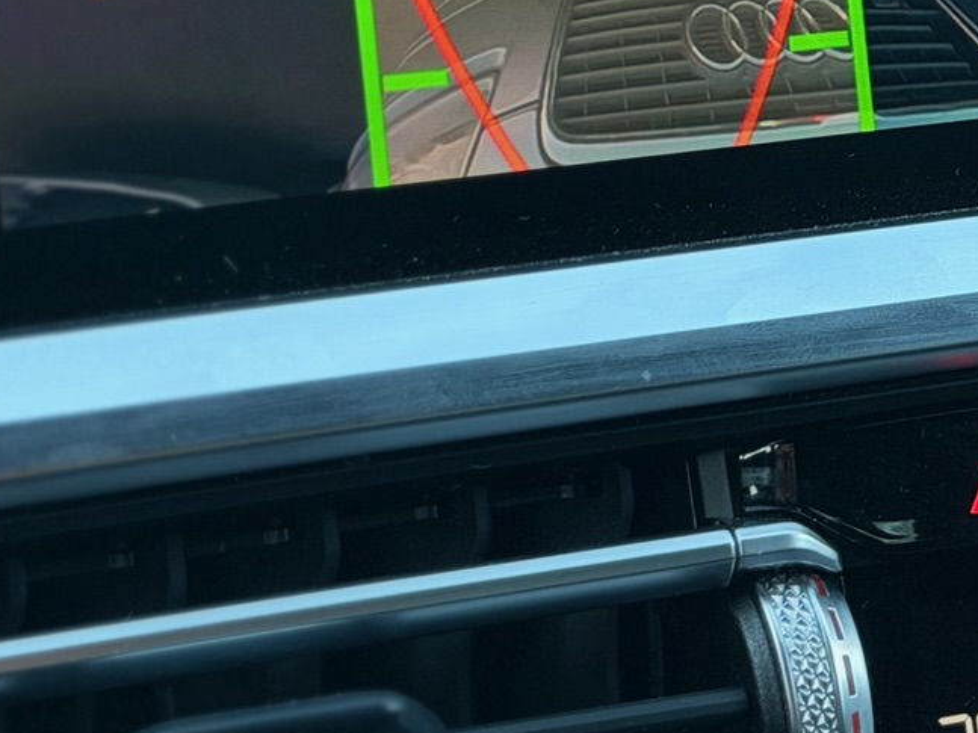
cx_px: 878
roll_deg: -0.9
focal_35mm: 152
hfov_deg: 12.9
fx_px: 4294
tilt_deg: -17.7
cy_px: -30
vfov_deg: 9.7
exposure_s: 1/60
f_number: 1.78
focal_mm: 6.76
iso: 200
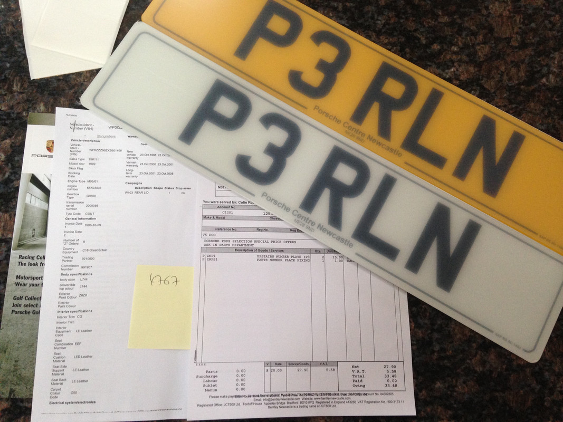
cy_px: 211
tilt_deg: -76.9
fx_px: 537
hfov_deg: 55.4
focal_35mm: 33
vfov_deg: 42.9
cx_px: 282
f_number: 2.4
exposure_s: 1/20
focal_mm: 4.12
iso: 200
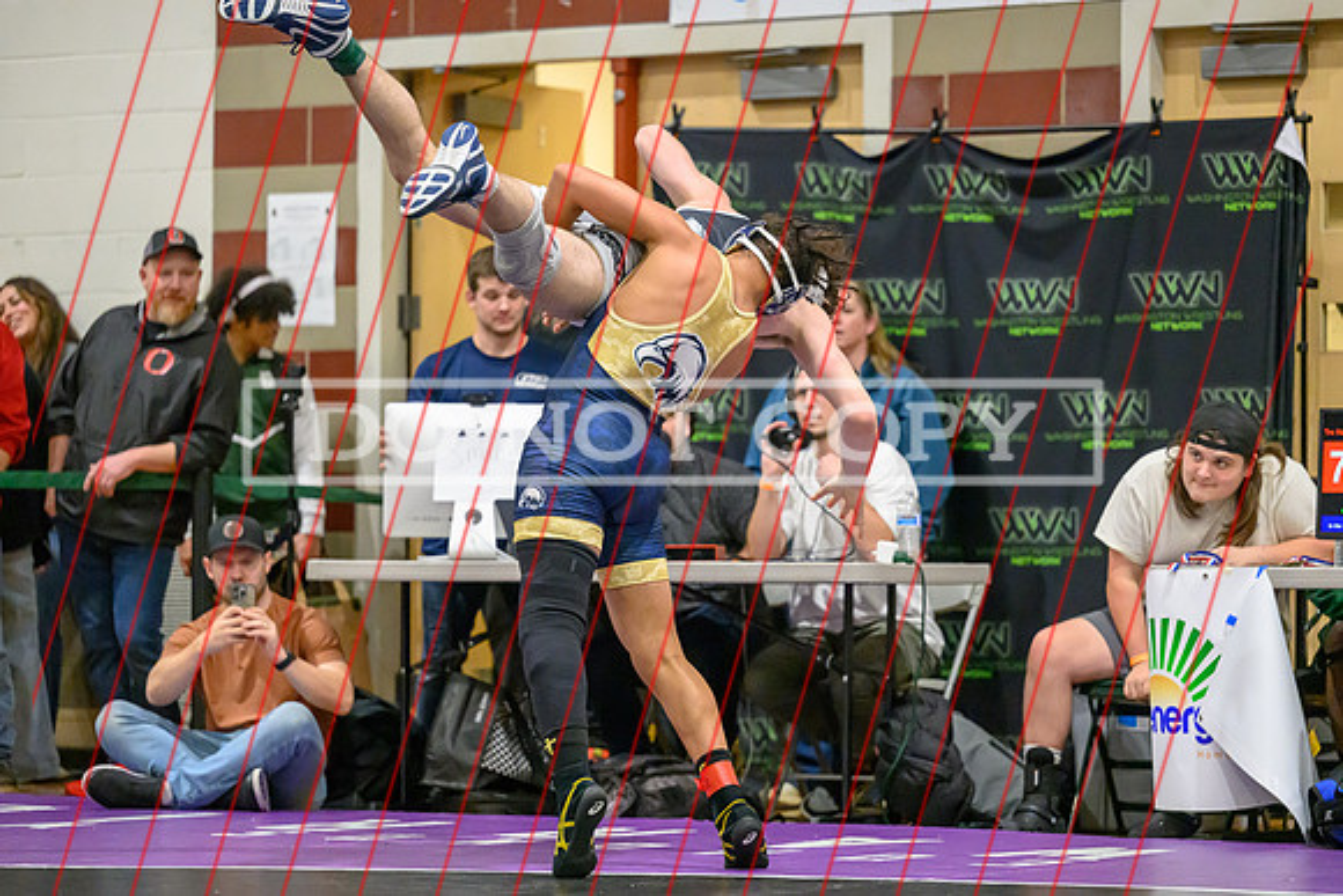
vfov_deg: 9.6
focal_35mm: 143
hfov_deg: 14.3
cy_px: 448
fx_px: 5346
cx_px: 672
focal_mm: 140
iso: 16000
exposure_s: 1/800
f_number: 2.8
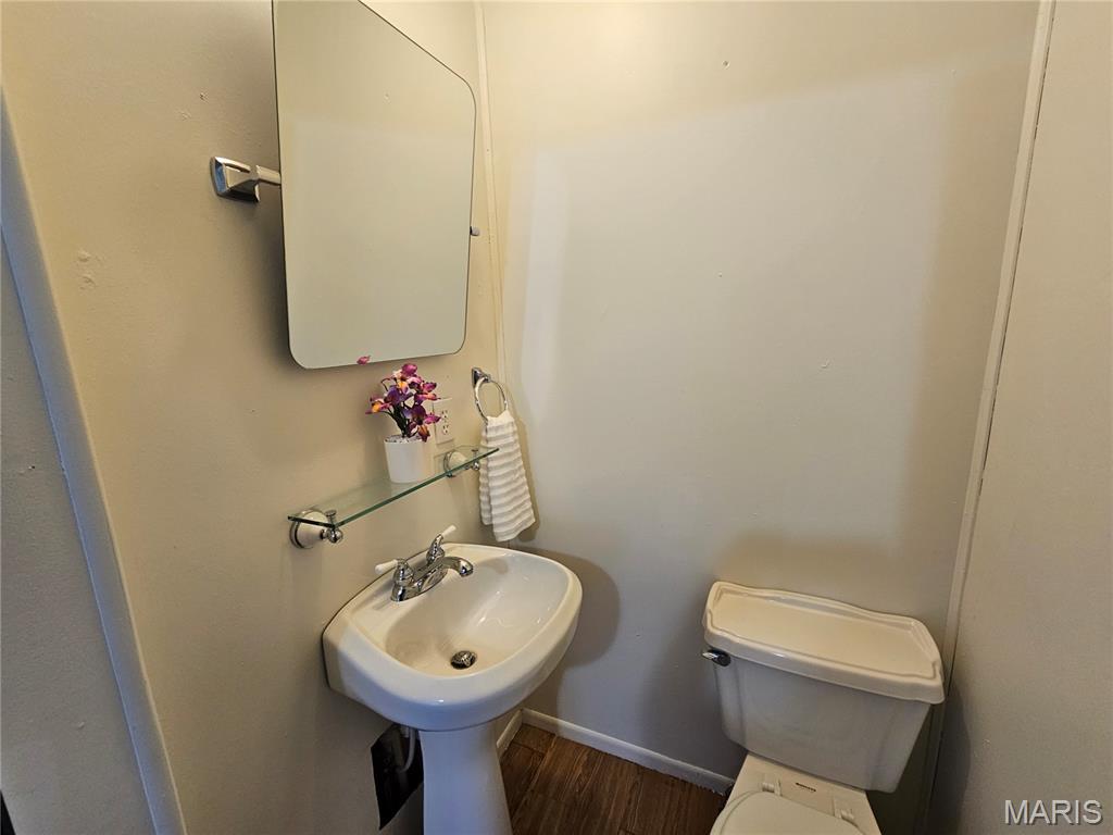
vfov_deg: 89.9
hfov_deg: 106.2
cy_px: 418
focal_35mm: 13
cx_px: 556
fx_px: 418
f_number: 2.2
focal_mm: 2.2
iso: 125
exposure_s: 1/60
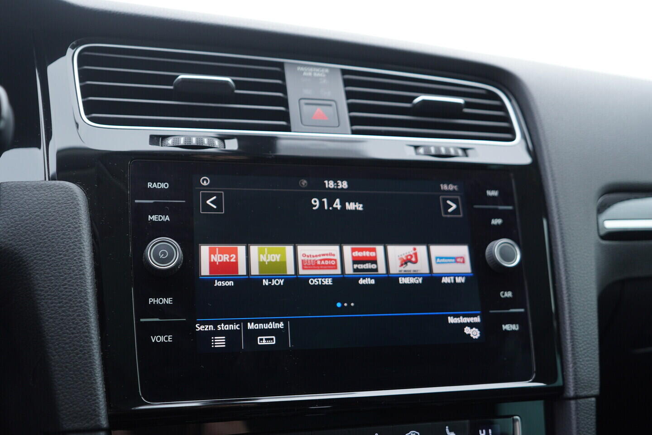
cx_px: 326
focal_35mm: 36
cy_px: 218
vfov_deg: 36.9
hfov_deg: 53.1
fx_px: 652
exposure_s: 1/40
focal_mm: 24
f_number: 2.8
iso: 200
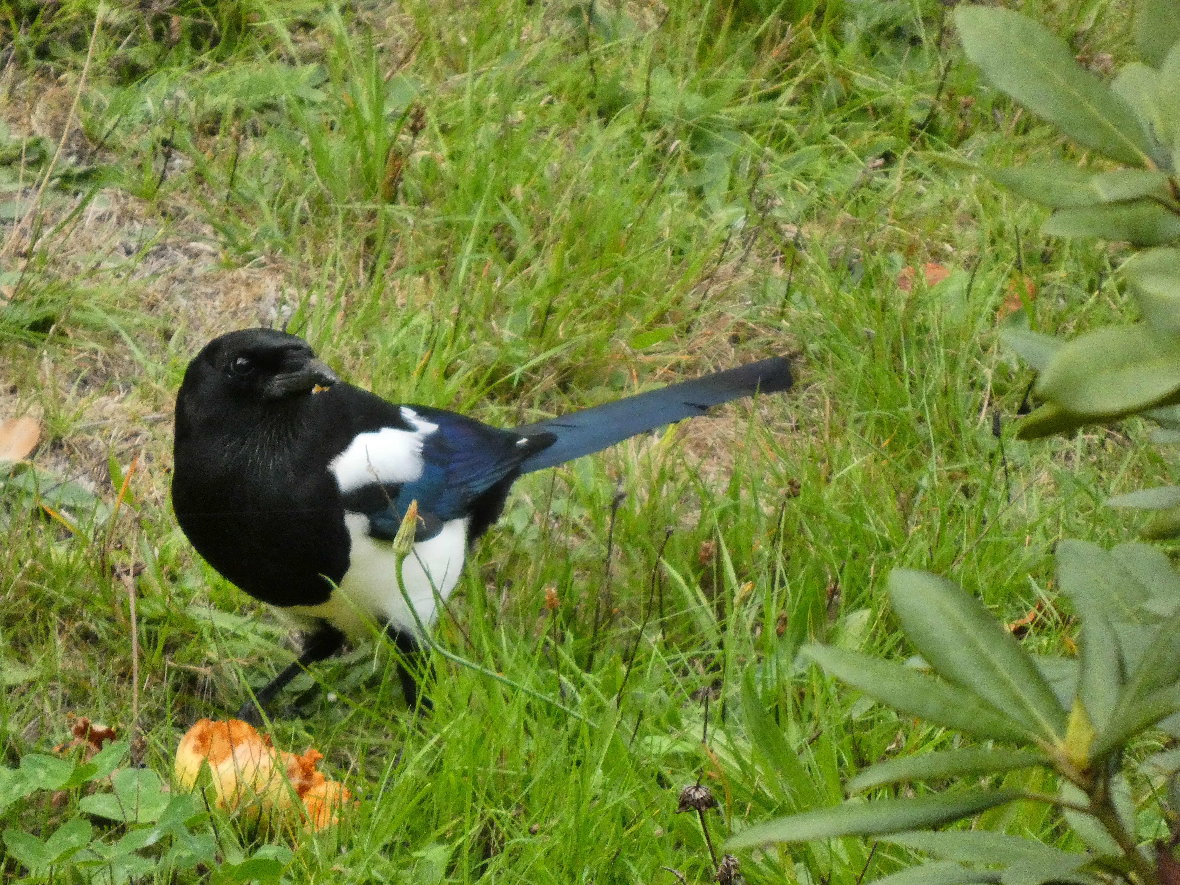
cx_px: 590
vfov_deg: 1.3
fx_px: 39849
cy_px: 442
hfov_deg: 1.7
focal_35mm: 1169
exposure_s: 1/200
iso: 640
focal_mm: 209.4
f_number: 5.8
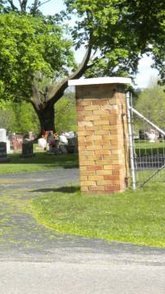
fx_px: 1035
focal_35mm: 133
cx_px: -25
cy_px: 111
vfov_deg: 16.1
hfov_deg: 9.0
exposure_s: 1/500
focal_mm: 12.7
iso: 137
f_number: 5
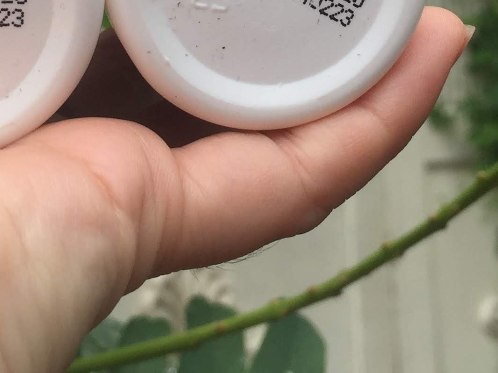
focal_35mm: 89
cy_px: -102
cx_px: 191
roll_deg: +0.7
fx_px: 1280
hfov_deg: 22.0
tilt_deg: +11.2
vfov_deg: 15.8
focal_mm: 4.15
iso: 32
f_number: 2.2
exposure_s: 1/879
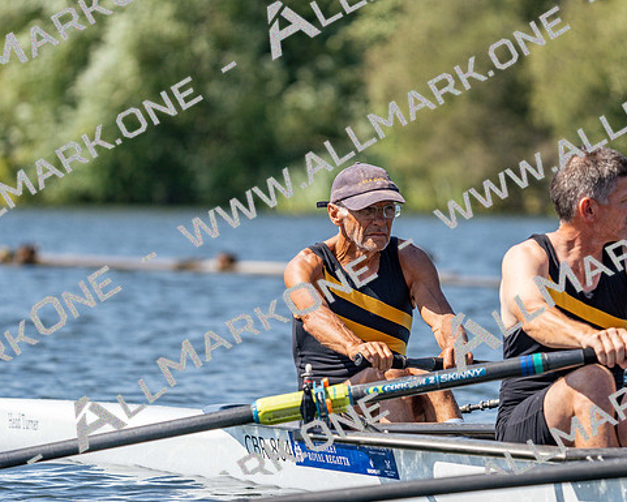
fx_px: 6849
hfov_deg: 5.2
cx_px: 339
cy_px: 251
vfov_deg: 4.2
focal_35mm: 369
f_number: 6.3
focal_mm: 326
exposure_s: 1/2000
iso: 400
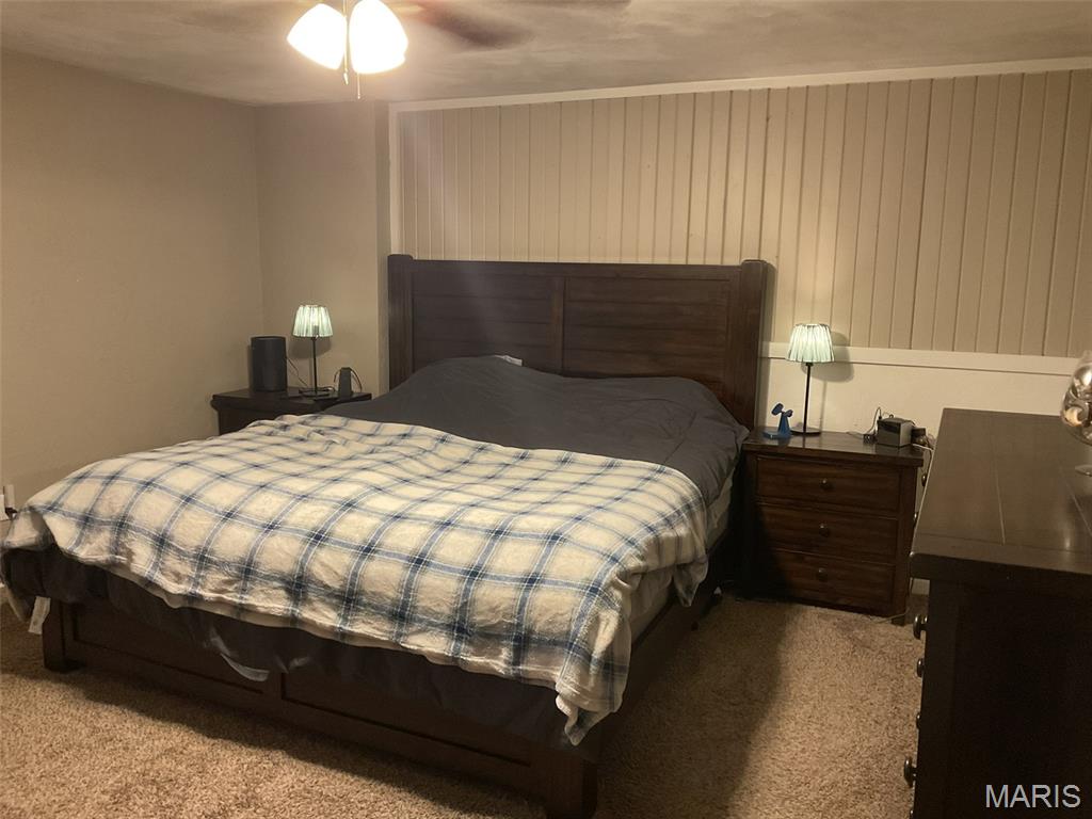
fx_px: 915
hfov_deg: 61.7
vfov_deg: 48.2
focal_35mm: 29
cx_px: 546
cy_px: 410
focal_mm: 3
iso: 250
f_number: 1.8
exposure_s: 1/40
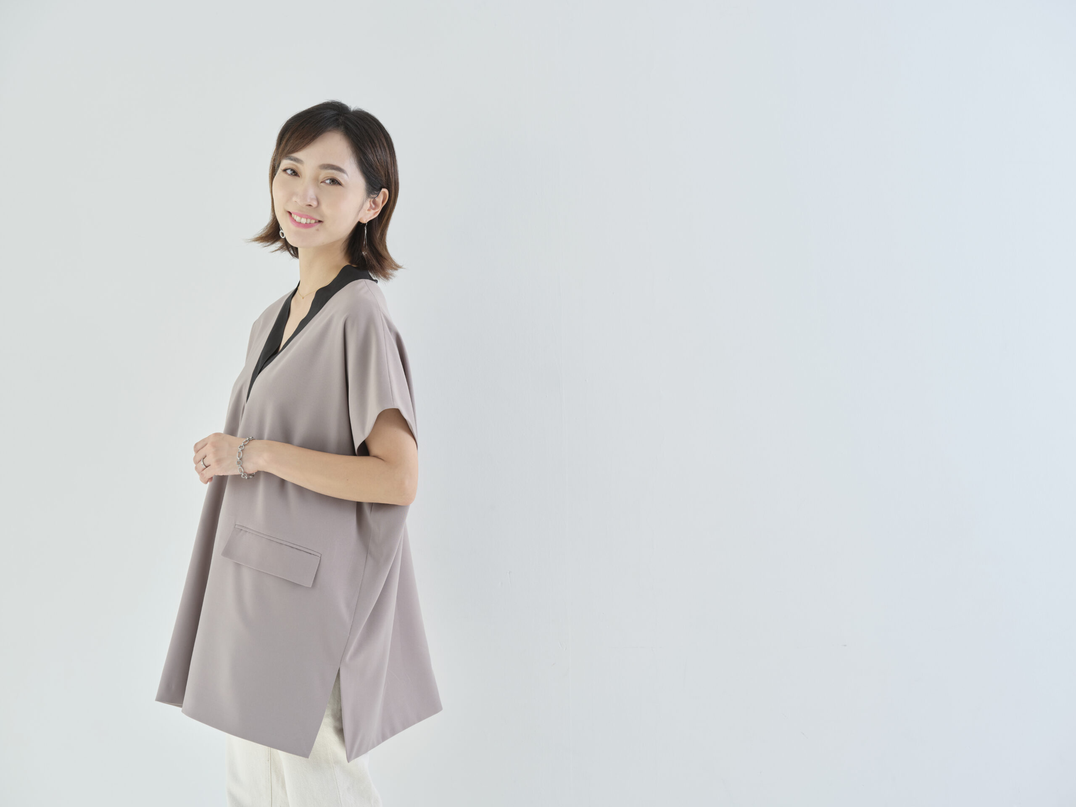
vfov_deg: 17.0
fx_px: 2704
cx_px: 538
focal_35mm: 87
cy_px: 404
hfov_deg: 22.5
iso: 400
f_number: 5.6
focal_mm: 110
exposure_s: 1/125
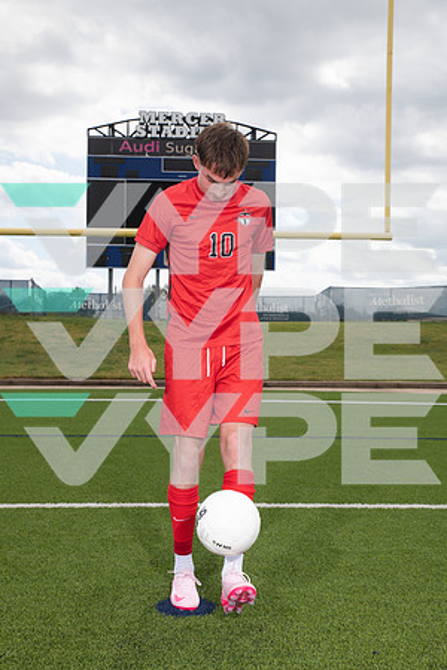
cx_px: 224
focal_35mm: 44
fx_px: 819
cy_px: 335
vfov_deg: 44.5
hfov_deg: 30.5
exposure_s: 1/400
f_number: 7.1
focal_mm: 44
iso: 125
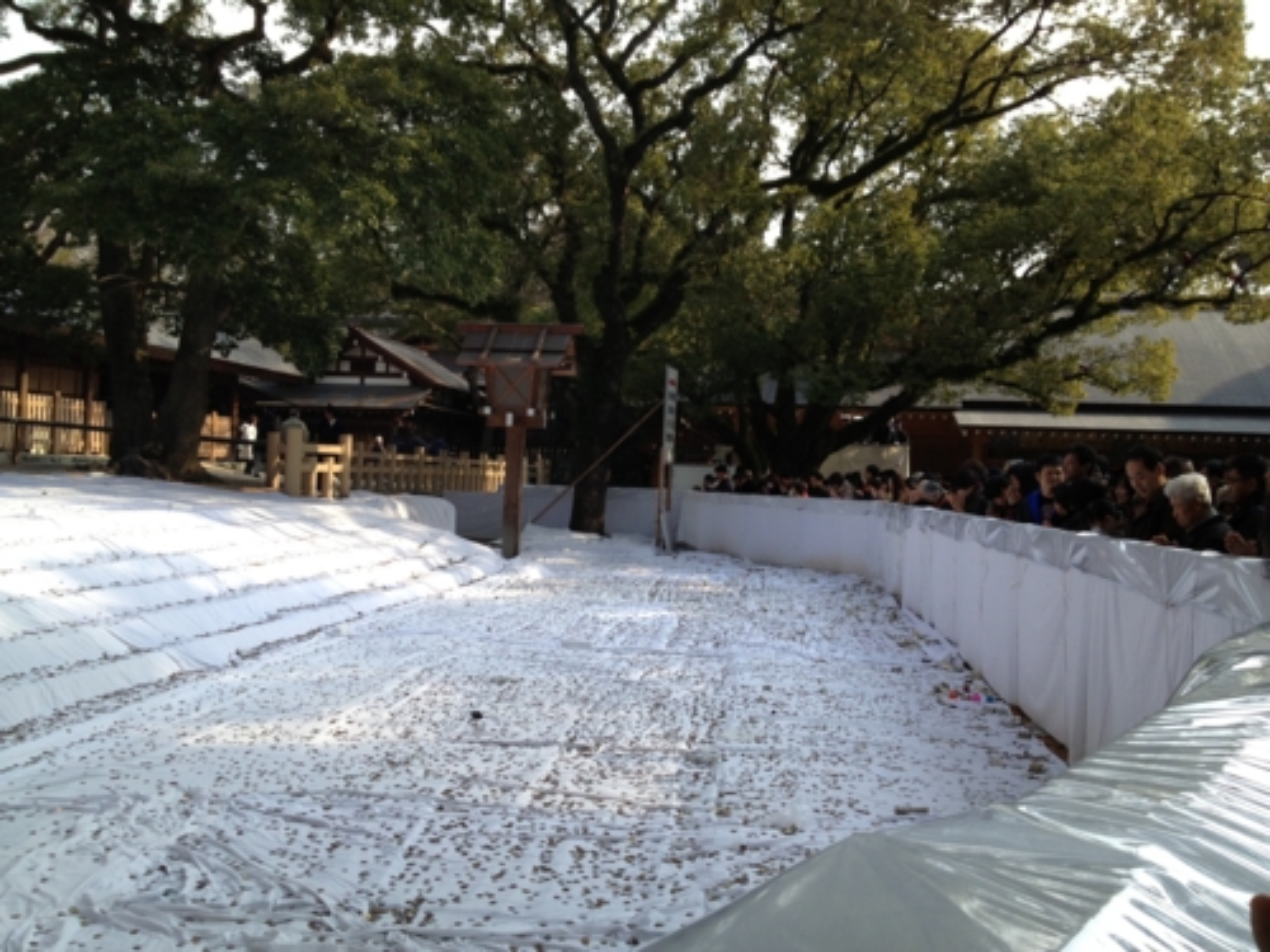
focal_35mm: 35
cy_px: 476
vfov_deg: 40.7
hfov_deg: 52.6
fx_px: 1284
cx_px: 635
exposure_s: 1/600
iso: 50
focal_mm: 4.28
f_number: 2.4
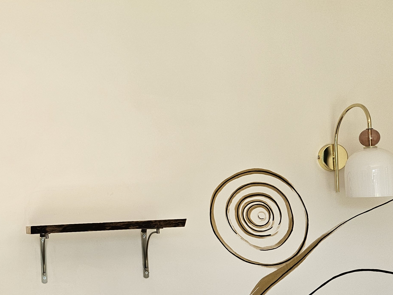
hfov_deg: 35.9
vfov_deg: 28.9
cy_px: 193
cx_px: 39
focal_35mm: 50
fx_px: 568
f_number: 1.8
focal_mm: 5.4
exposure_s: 1/180
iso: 80
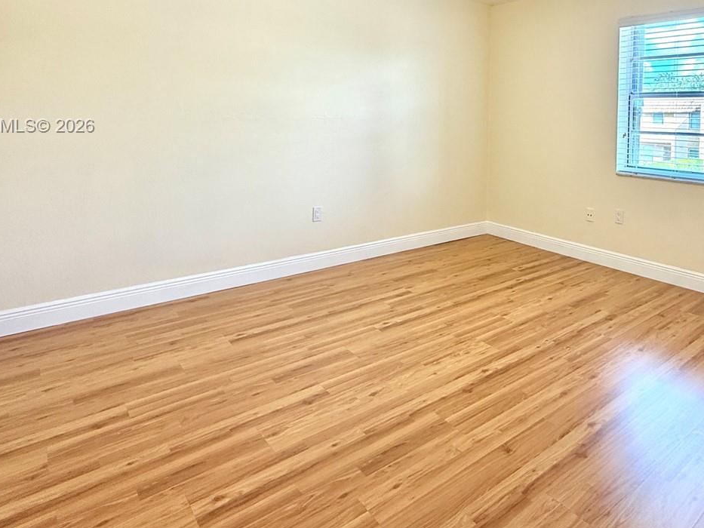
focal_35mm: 24
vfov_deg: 54.0
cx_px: 463
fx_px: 488
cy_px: 127
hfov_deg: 69.8
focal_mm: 2.22
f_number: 2.2
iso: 125
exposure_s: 1/120
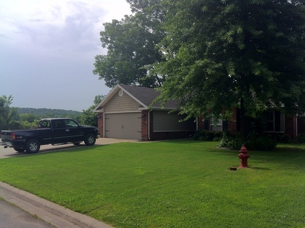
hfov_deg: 52.7
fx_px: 308
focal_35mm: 35
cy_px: 114
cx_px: 152
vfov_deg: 40.6
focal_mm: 3.85
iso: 80
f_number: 2.8
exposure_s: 1/487
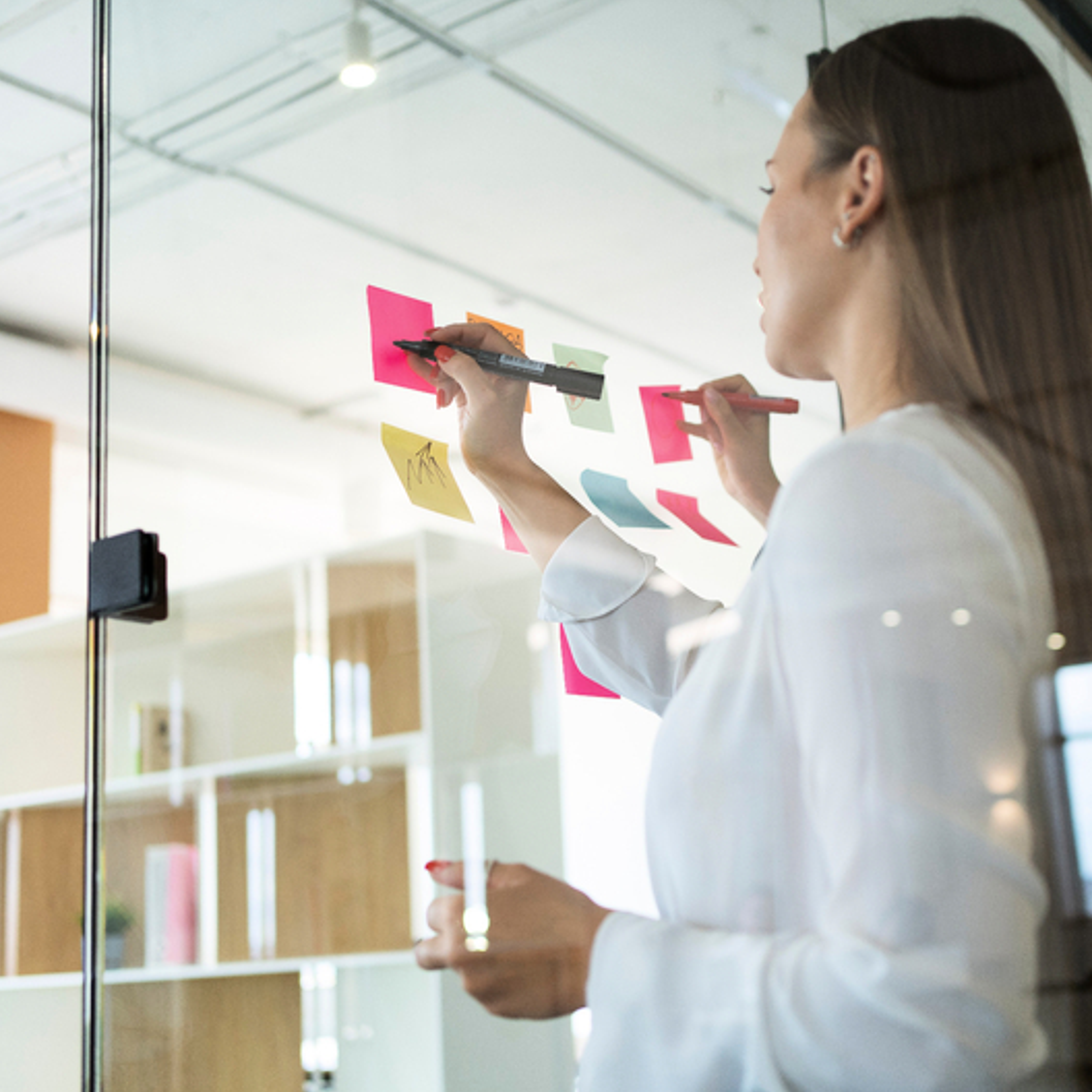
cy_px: 549
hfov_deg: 37.3
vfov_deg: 37.6
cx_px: 681
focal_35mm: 45
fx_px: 1606
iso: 500
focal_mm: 35
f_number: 2.5
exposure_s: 1/320
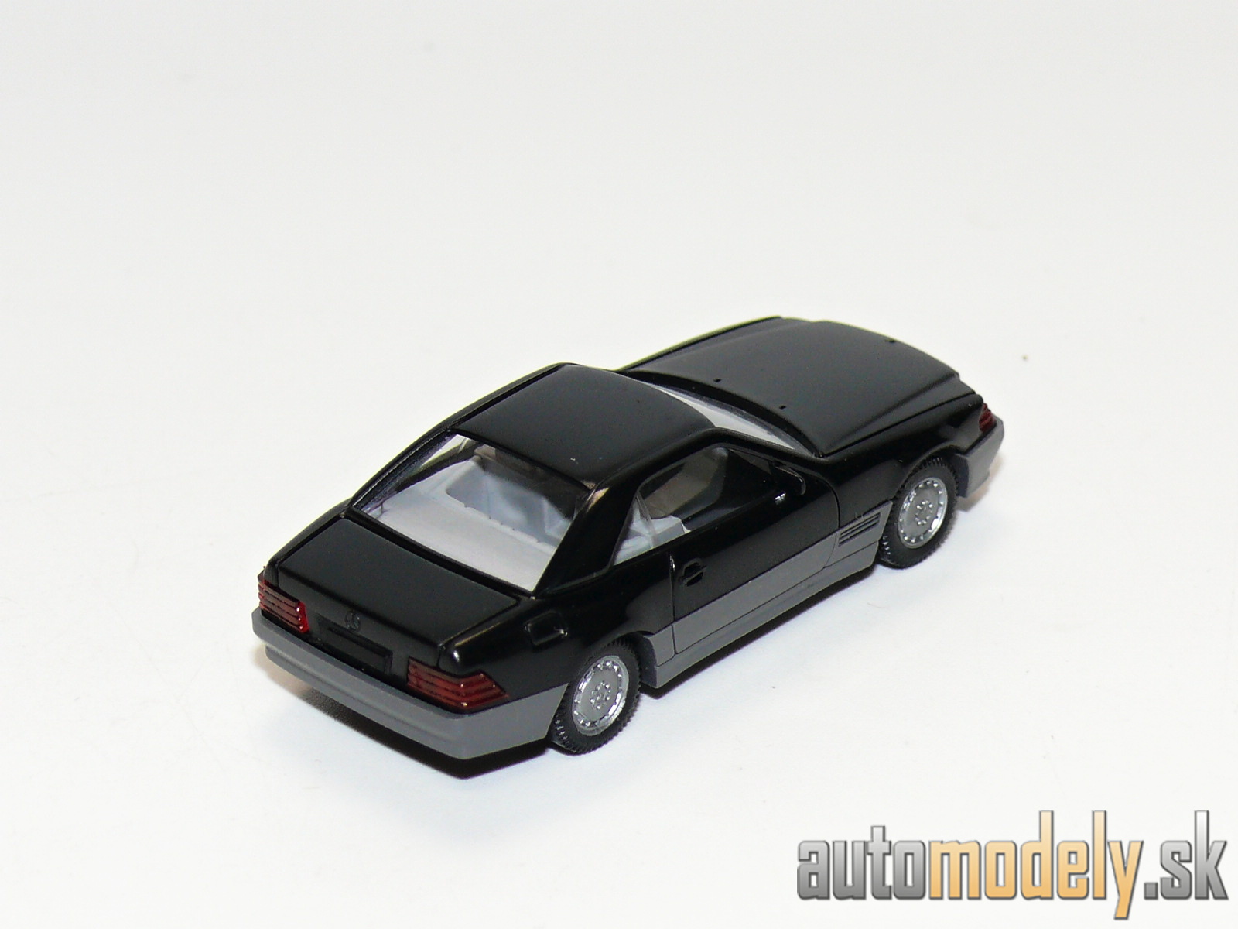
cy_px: 464
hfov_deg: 15.6
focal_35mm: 126
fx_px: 4506
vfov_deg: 11.8
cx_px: 619
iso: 100
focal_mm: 15
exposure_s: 1/30
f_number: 4
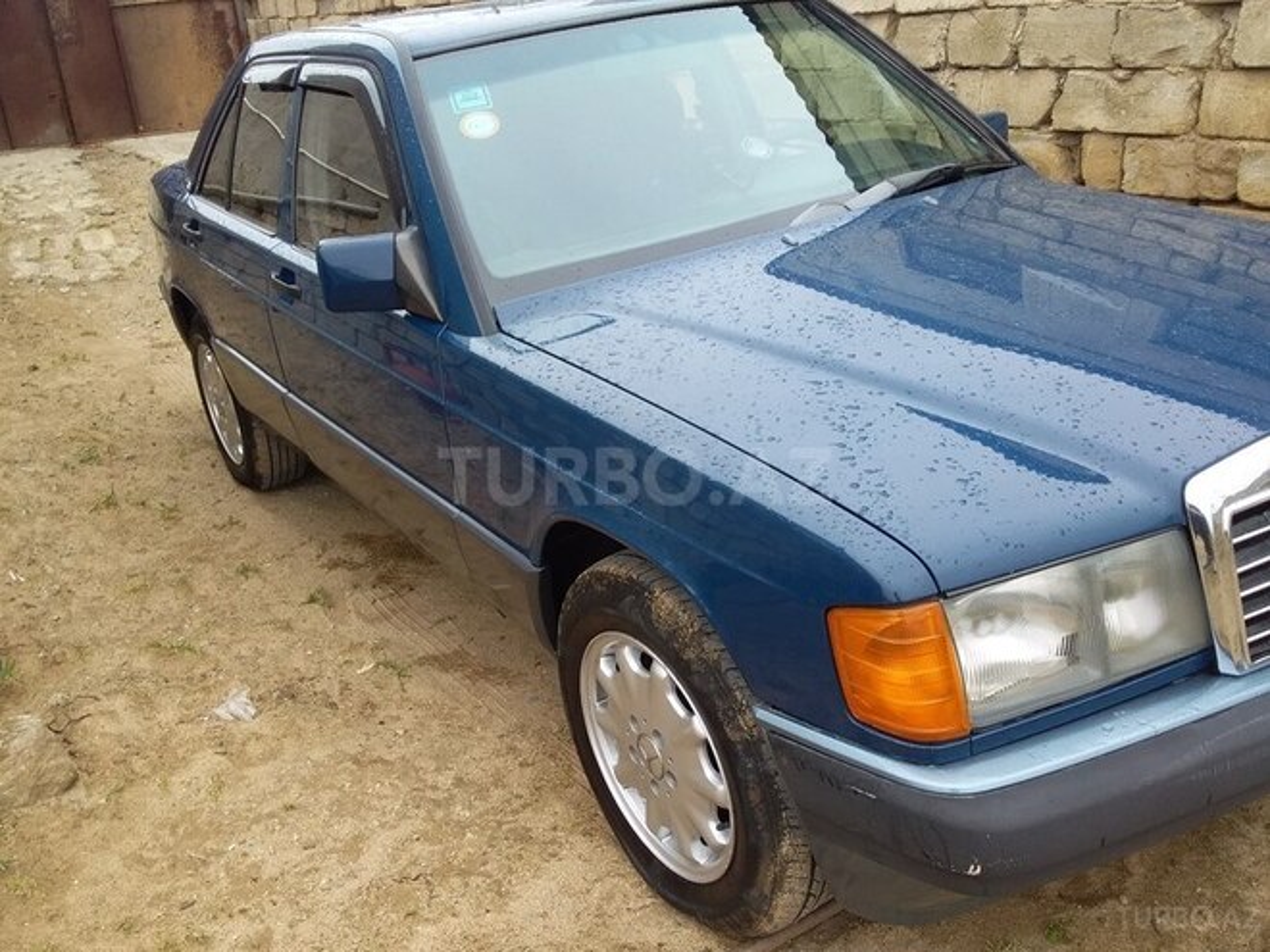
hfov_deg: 58.4
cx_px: 635
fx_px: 1137
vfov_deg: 45.4
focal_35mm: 31
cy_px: 476
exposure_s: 1/100
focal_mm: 3.3
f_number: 2.2
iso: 40
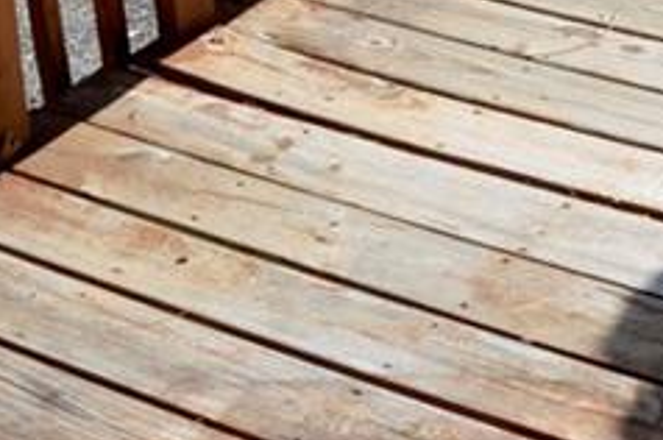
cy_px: -427
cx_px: 727
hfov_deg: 17.1
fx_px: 2133
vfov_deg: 10.8
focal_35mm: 116
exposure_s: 1/250
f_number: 8
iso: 100
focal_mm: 18
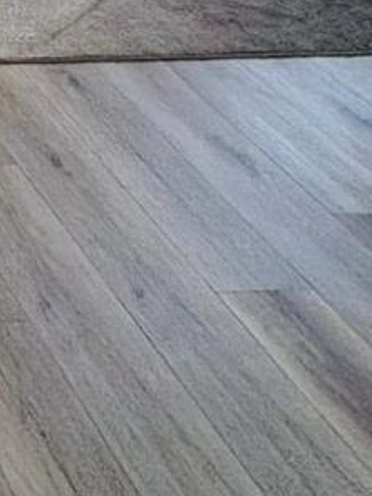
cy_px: -481
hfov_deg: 14.5
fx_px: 1017
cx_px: -495
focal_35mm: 71
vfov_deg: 18.5
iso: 160
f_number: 2.2
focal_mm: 2.22
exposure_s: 1/120
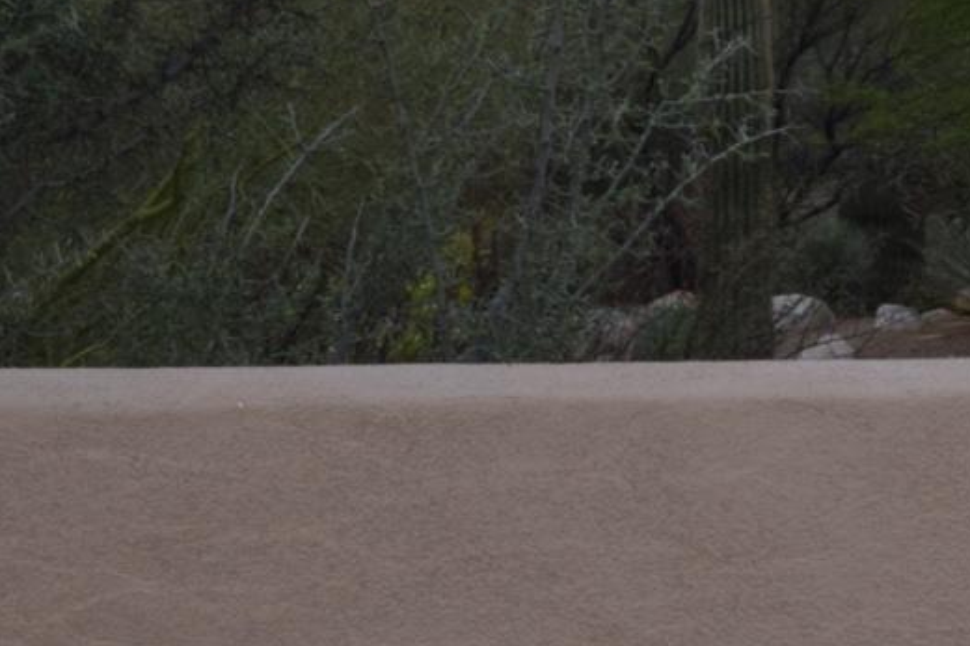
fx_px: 9268
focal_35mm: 344
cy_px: -370
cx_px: 1782
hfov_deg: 5.9
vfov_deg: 4.0
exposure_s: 1/125
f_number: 5.6
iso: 400
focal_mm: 55
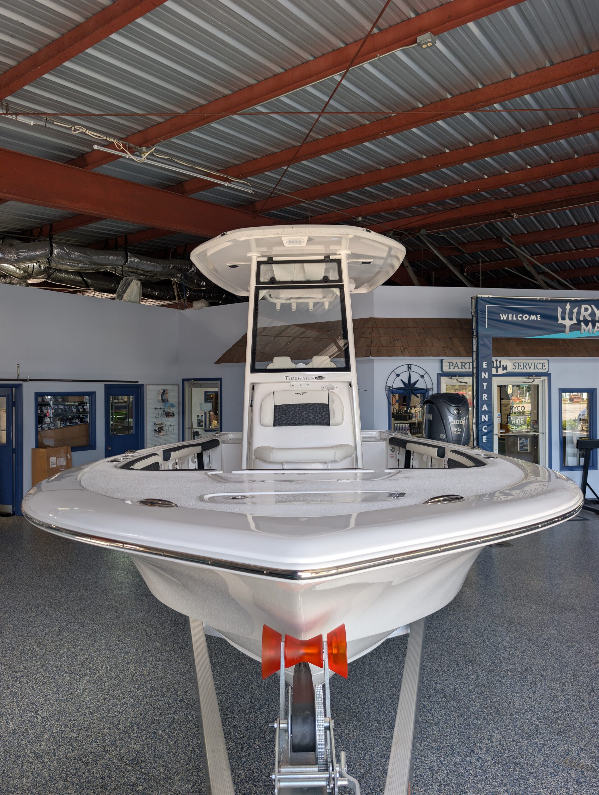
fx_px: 552
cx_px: 300
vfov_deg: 71.5
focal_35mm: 24
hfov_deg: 56.9
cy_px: 398
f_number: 1.68
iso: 58
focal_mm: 6.9
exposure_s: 1/132
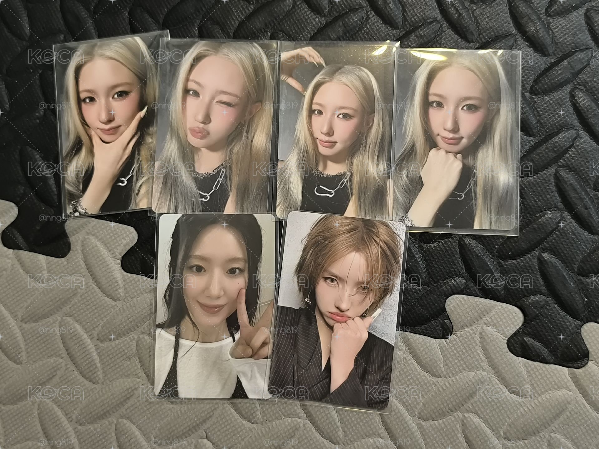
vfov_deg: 36.8
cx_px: 300
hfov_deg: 47.9
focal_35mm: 39
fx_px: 675
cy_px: 224
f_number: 1.65
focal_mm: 6.14
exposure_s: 1/40
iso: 1000
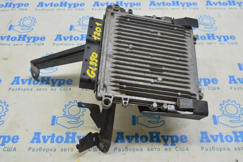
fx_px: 253
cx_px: 122
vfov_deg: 35.4
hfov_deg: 51.3
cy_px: 81
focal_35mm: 38
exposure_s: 1/20
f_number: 5.6
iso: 400
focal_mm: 25
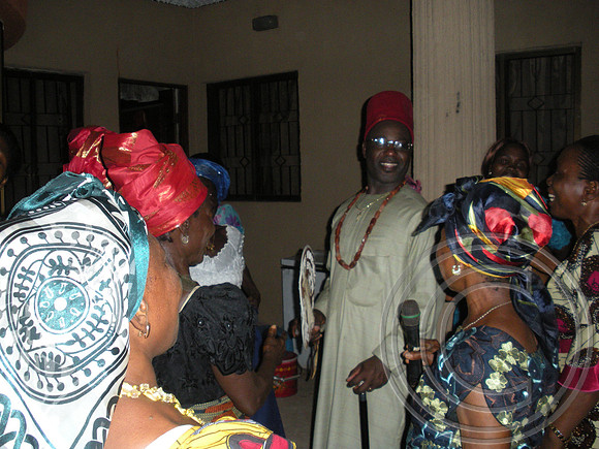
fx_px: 623
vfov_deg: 39.7
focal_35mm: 36
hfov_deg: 51.4
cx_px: 300
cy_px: 224
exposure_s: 1/60
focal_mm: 6.3
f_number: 3.5
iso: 235
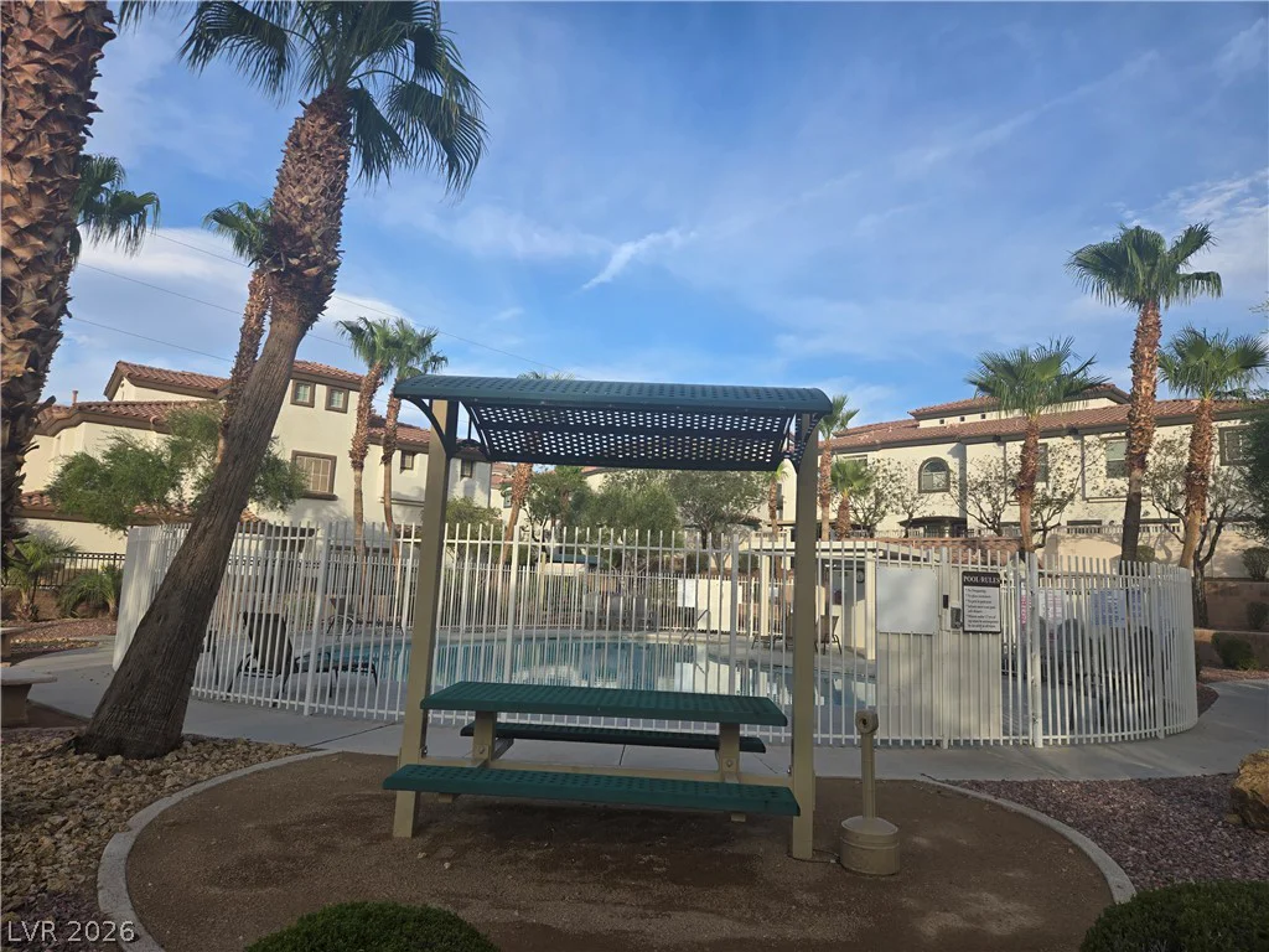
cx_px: 634
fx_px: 843
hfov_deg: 73.9
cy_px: 476
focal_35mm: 23
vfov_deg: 58.9
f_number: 1.8
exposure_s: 1/1036
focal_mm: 5.4
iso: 25
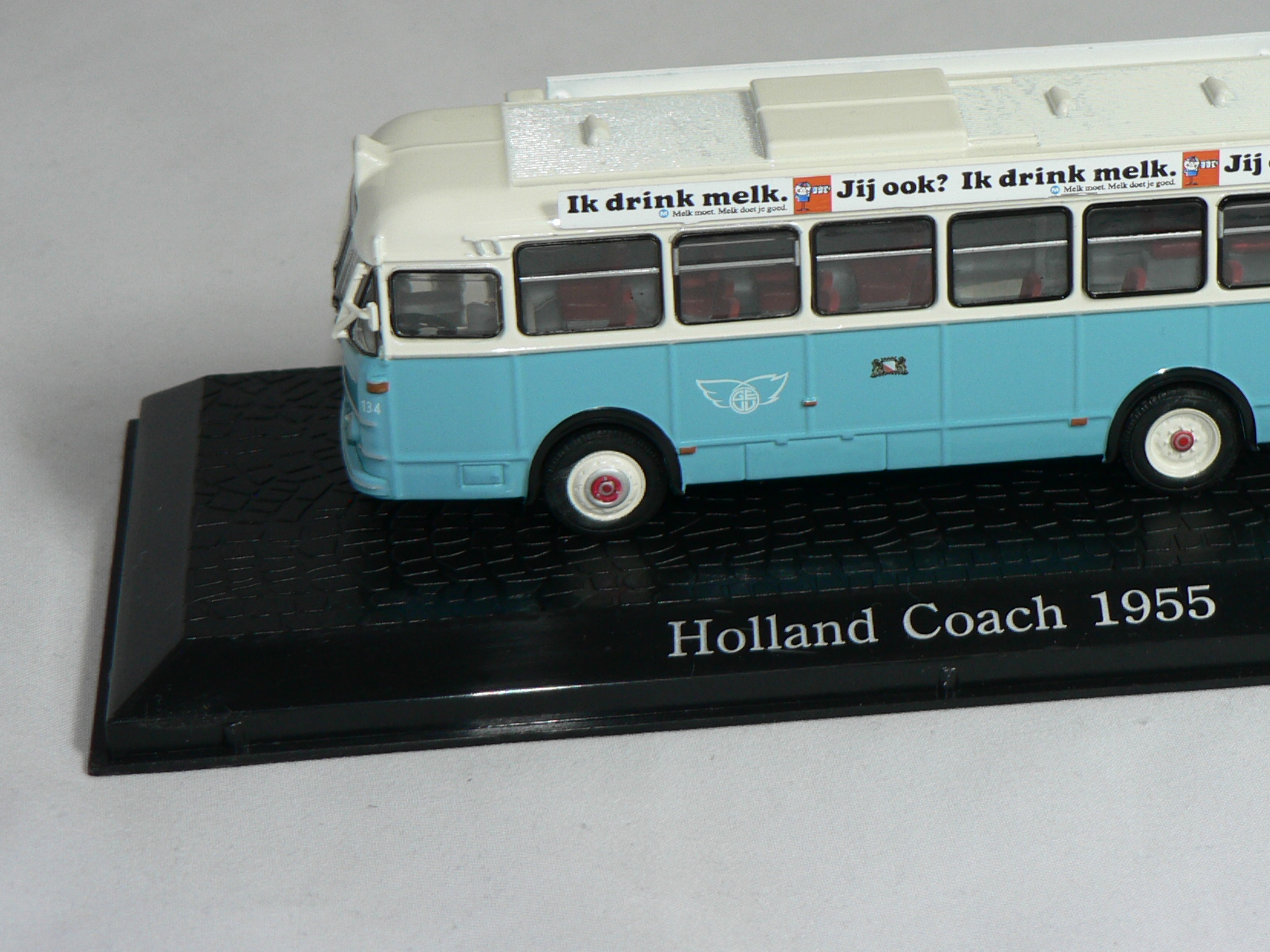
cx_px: 887
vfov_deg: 14.0
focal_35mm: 105
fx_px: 3852
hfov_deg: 18.6
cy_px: 227
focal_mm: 11.4
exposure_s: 1/60
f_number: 3.2
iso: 80
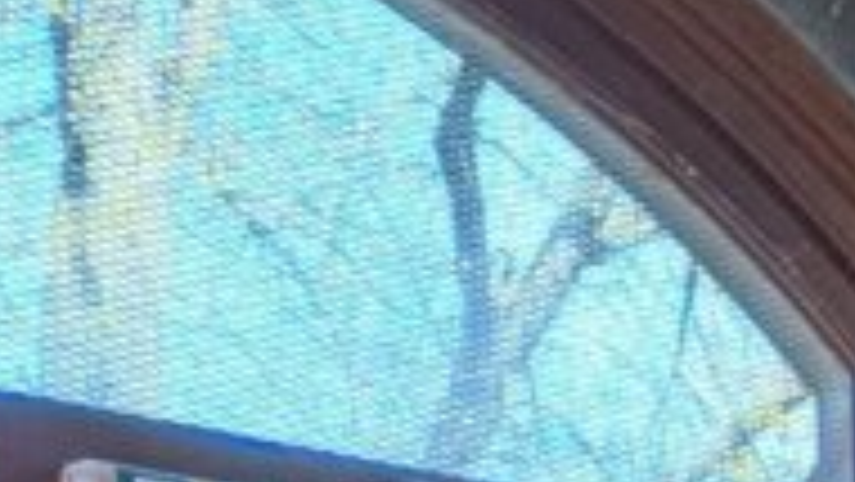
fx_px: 3198
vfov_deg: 7.5
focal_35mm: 141
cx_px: 1958
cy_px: 1482
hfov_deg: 12.5
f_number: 1.7
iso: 26
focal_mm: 4.53
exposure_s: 1/109
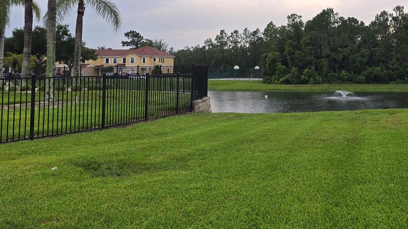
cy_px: 53
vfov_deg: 26.1
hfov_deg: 44.0
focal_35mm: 45
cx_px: 307
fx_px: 487
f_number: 1.7
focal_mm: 6.3
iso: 32
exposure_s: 1/180
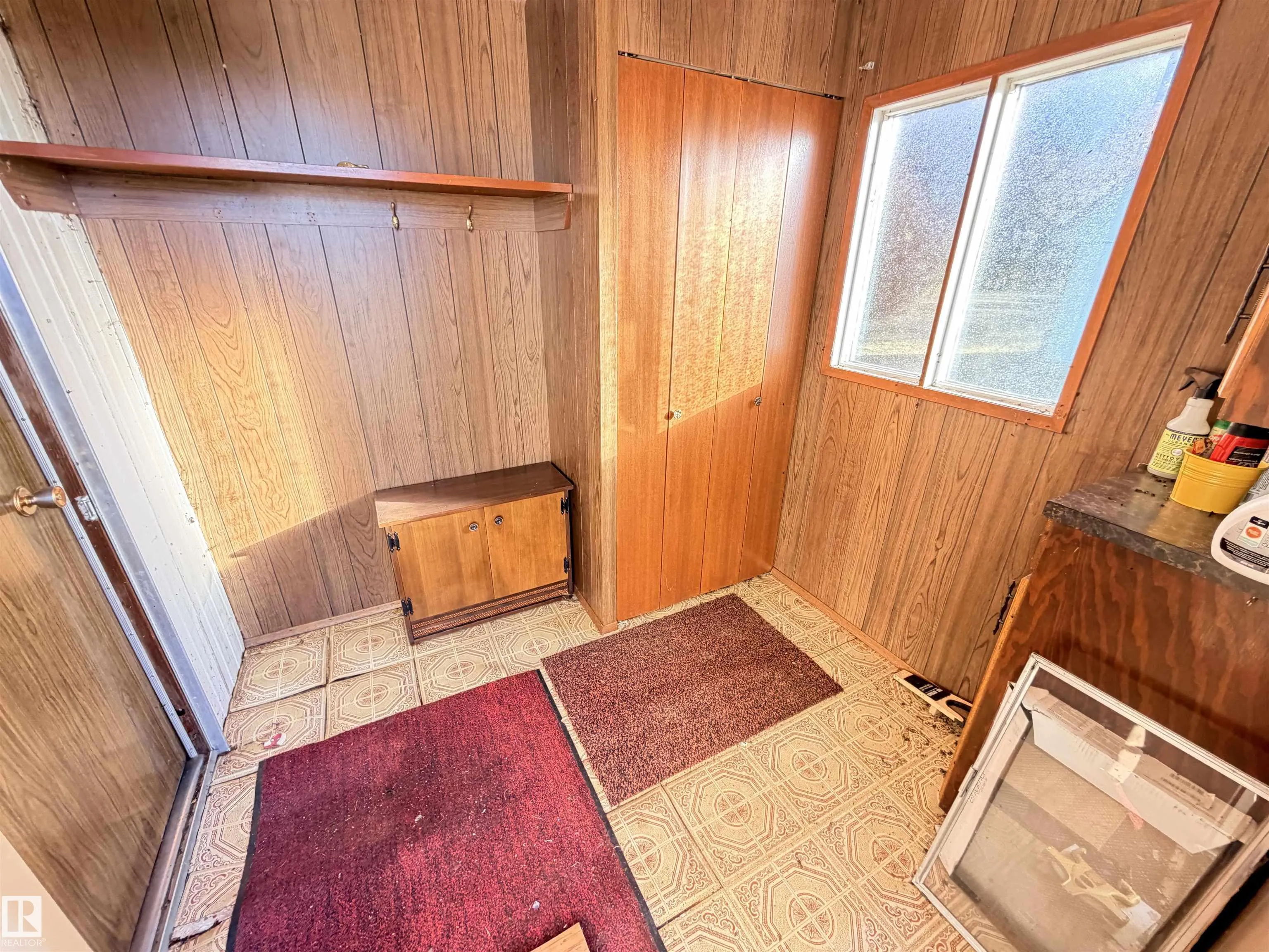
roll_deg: -0.8
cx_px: 634
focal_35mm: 14
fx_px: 513
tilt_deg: -23.4
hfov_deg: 102.1
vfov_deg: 85.7
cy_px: 476
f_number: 2.2
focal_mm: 2.22
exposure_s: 1/60
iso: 400
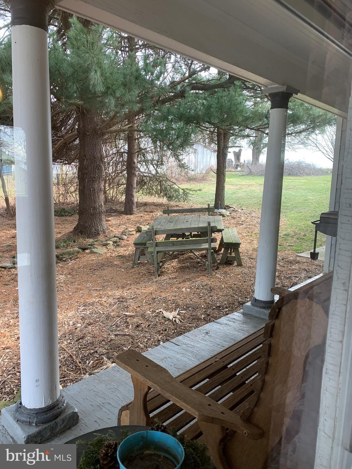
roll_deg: -1.5
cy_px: 234
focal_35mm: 26
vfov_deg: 67.3
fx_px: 353
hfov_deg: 53.1
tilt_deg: -7.7
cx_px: 176
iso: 64
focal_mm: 4.25
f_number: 1.8
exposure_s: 1/120
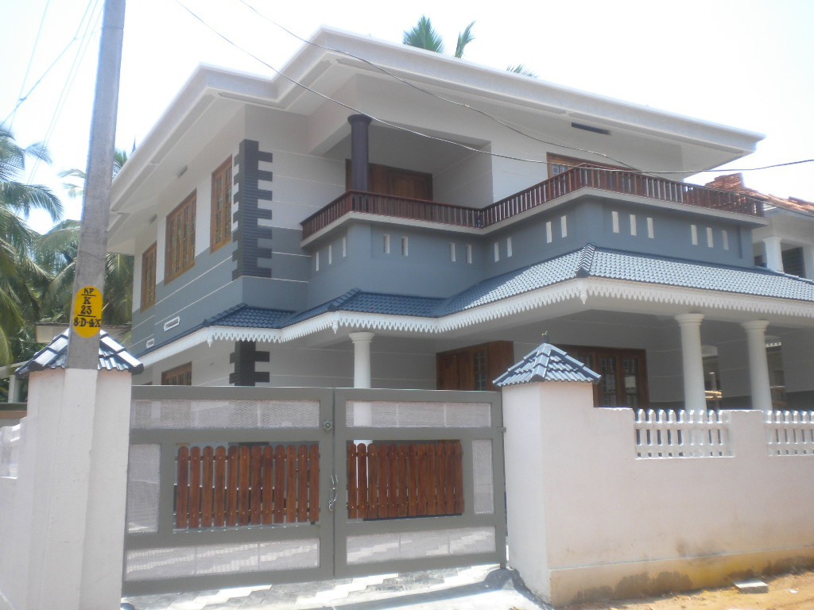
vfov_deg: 40.7
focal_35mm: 35
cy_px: 305
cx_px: 407
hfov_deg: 52.6
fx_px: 823
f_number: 4.6
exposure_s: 1/336
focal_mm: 6.3
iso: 113
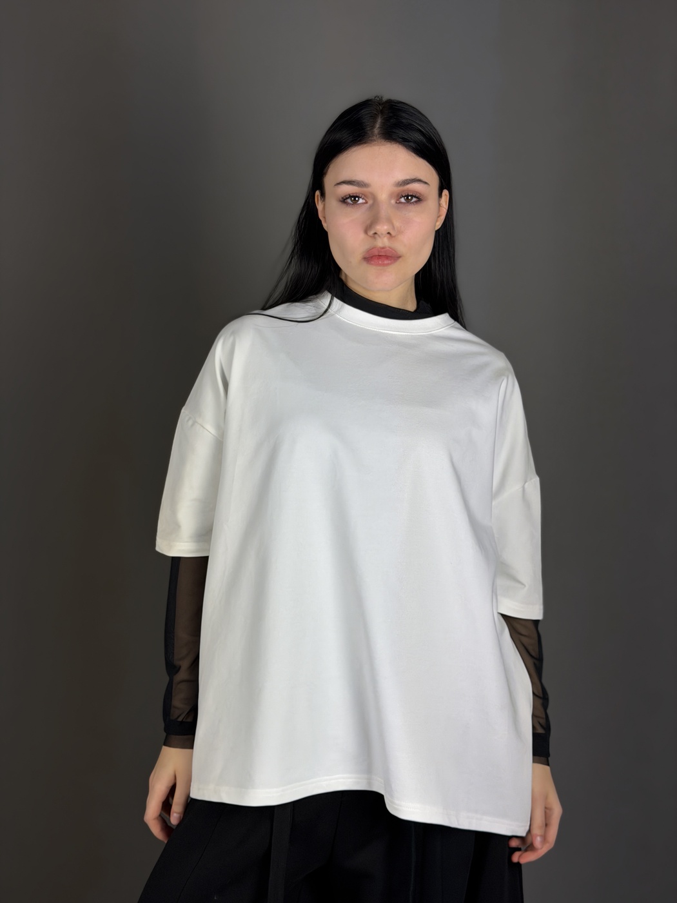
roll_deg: -1.3
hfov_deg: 30.3
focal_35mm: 48
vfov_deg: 39.7
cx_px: 338
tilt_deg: -5.2
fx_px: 1252
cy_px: 452
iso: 64
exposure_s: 1/254
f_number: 1.78
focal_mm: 6.76
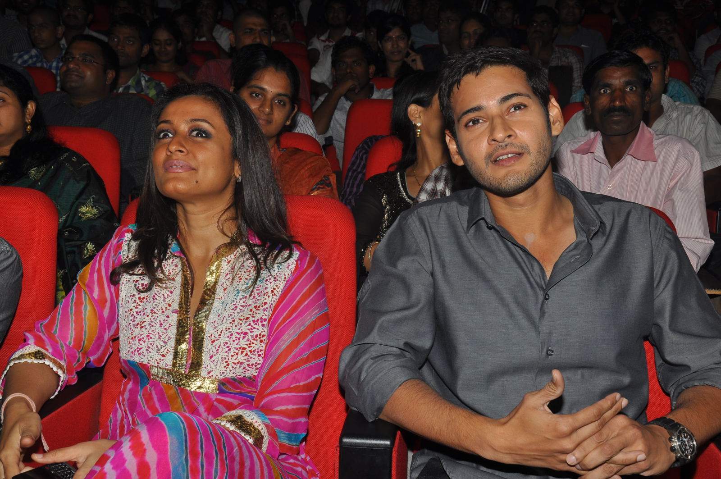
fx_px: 1050
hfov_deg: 37.9
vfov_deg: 25.7
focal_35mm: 52
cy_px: 240
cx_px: 360
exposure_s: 1/200
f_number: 11
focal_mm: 35
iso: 200
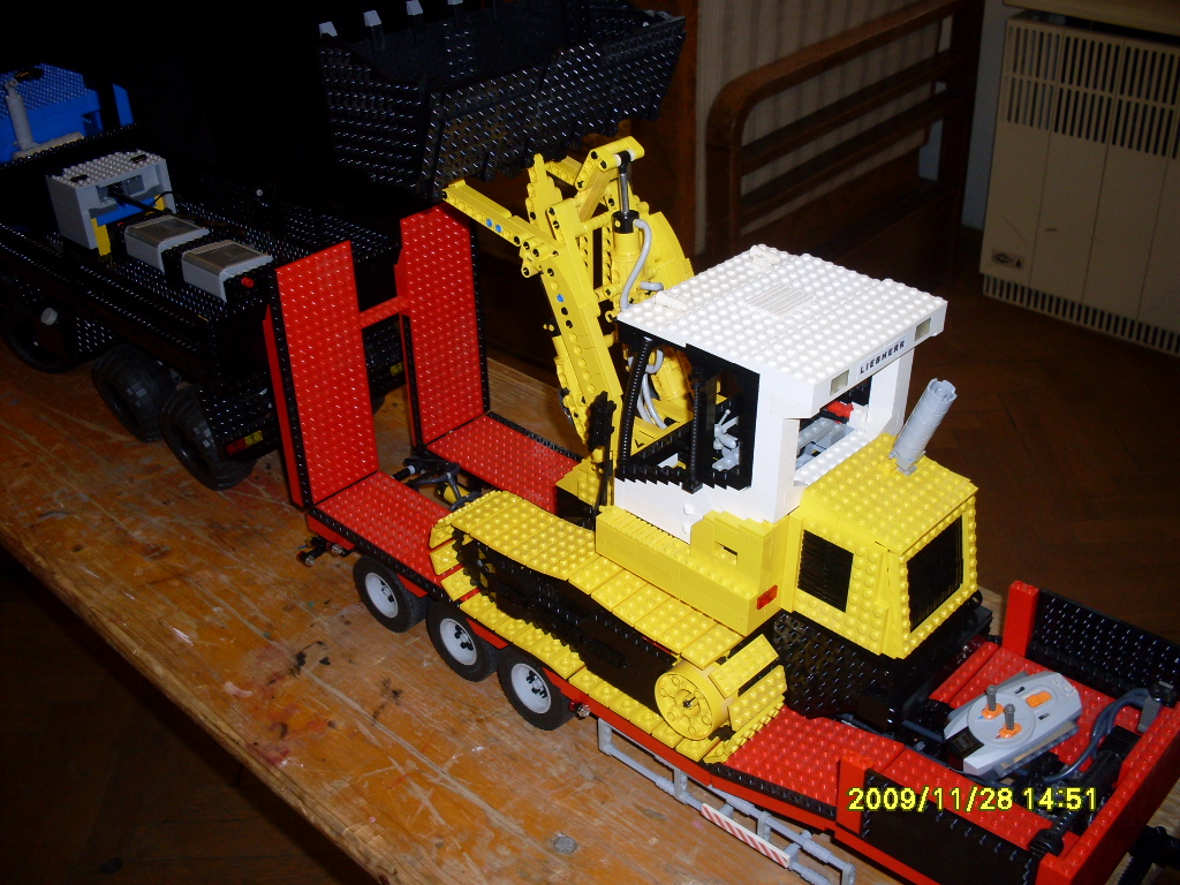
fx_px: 1295
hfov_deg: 49.0
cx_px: 590
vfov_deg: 37.7
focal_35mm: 38
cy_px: 442
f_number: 2.8
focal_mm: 6.3
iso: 100
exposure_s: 1/45
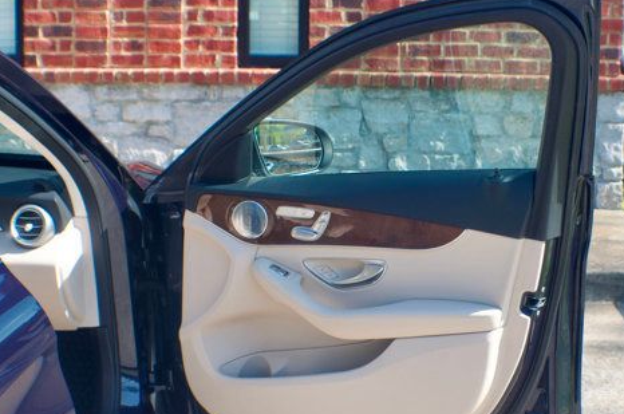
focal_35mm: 103
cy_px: 235
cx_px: 396
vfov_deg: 13.2
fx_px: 1782
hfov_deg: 19.8
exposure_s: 1/160
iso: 500
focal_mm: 50
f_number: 6.3
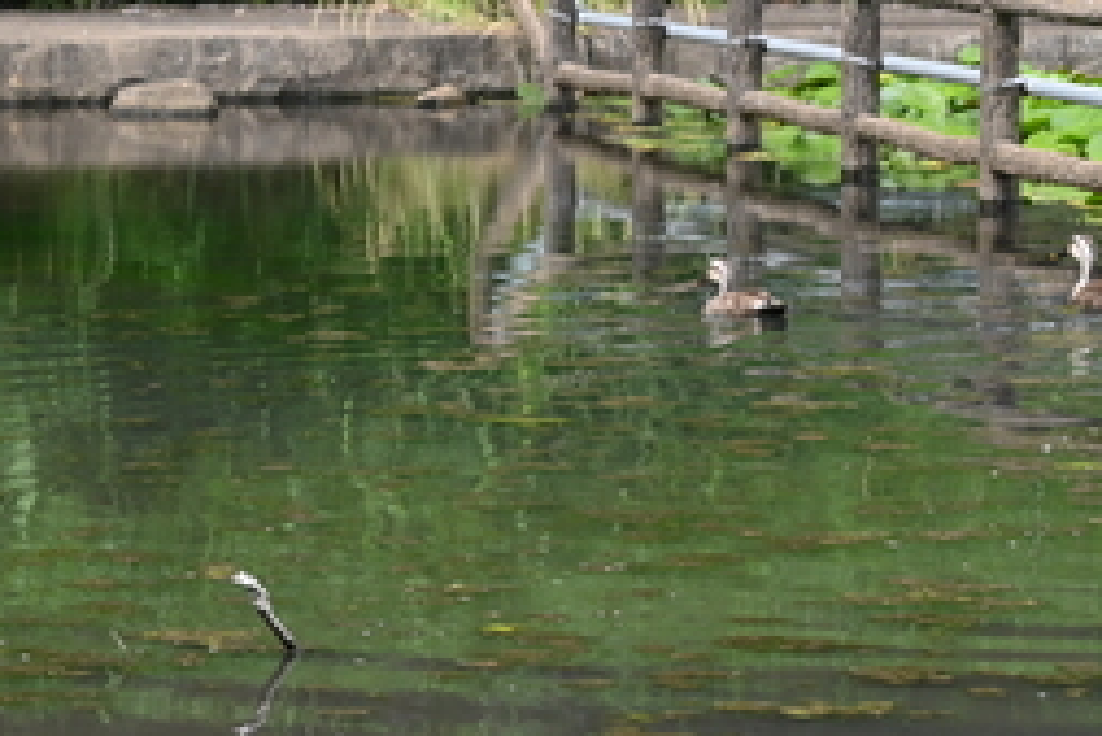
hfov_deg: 10.8
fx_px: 5819
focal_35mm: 190
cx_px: 693
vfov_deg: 7.2
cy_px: 220
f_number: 6.3
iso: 320
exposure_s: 1/100
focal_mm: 50
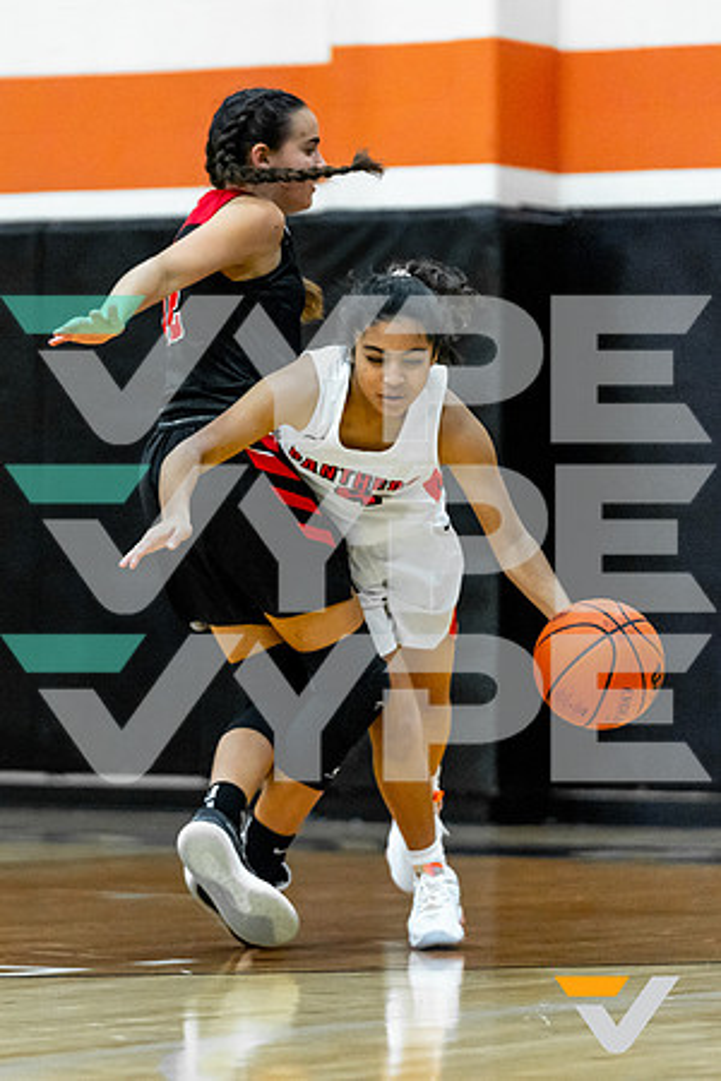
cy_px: 540
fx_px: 5858
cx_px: 217
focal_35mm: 195
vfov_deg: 10.5
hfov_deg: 7.0
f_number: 2.8
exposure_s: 1/1250
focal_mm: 130
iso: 2000
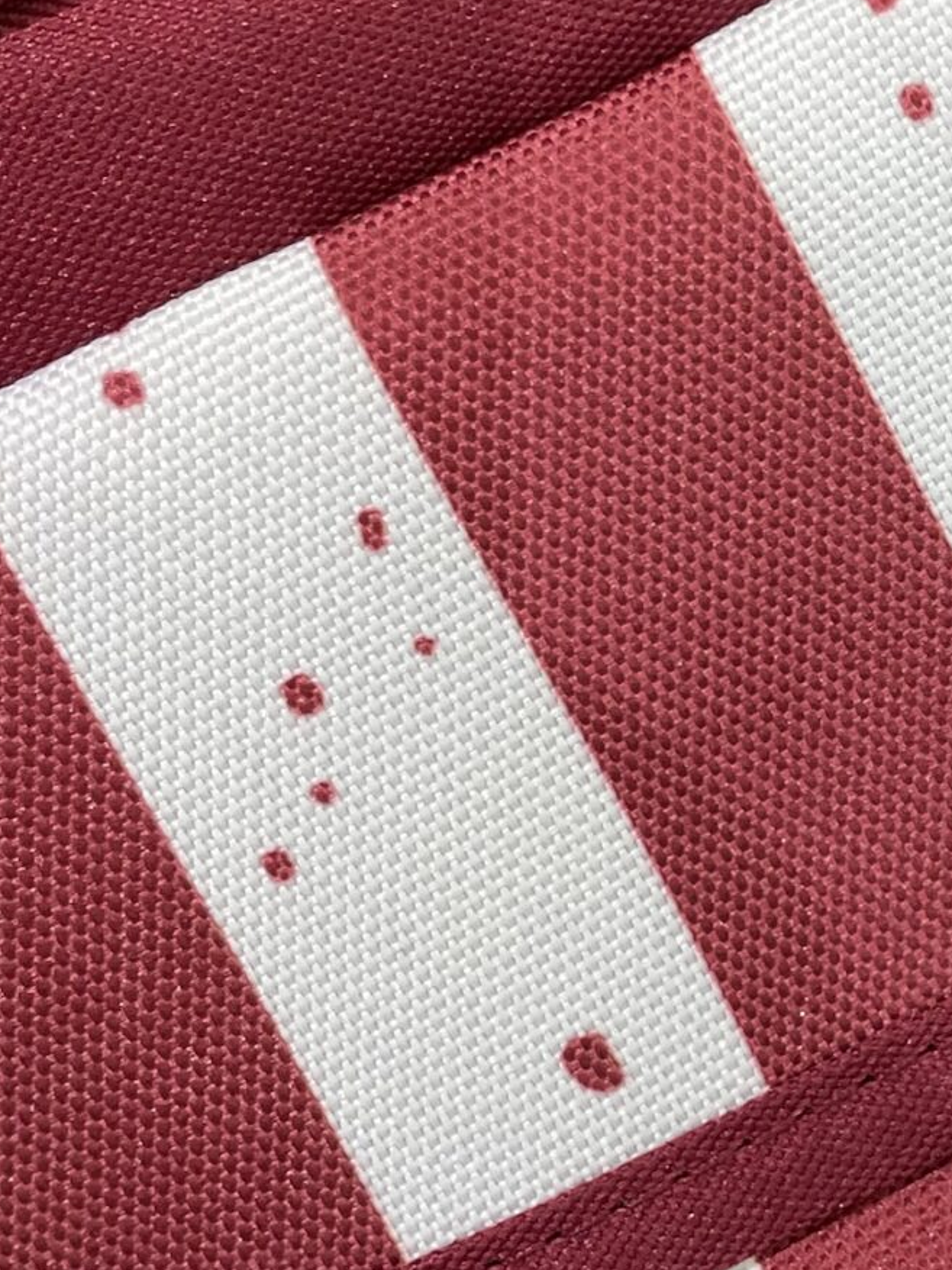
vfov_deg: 25.4
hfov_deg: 18.3
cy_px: 371
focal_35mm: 76
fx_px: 2787
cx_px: 1182
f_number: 1.6
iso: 100
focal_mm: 4.2
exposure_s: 1/100
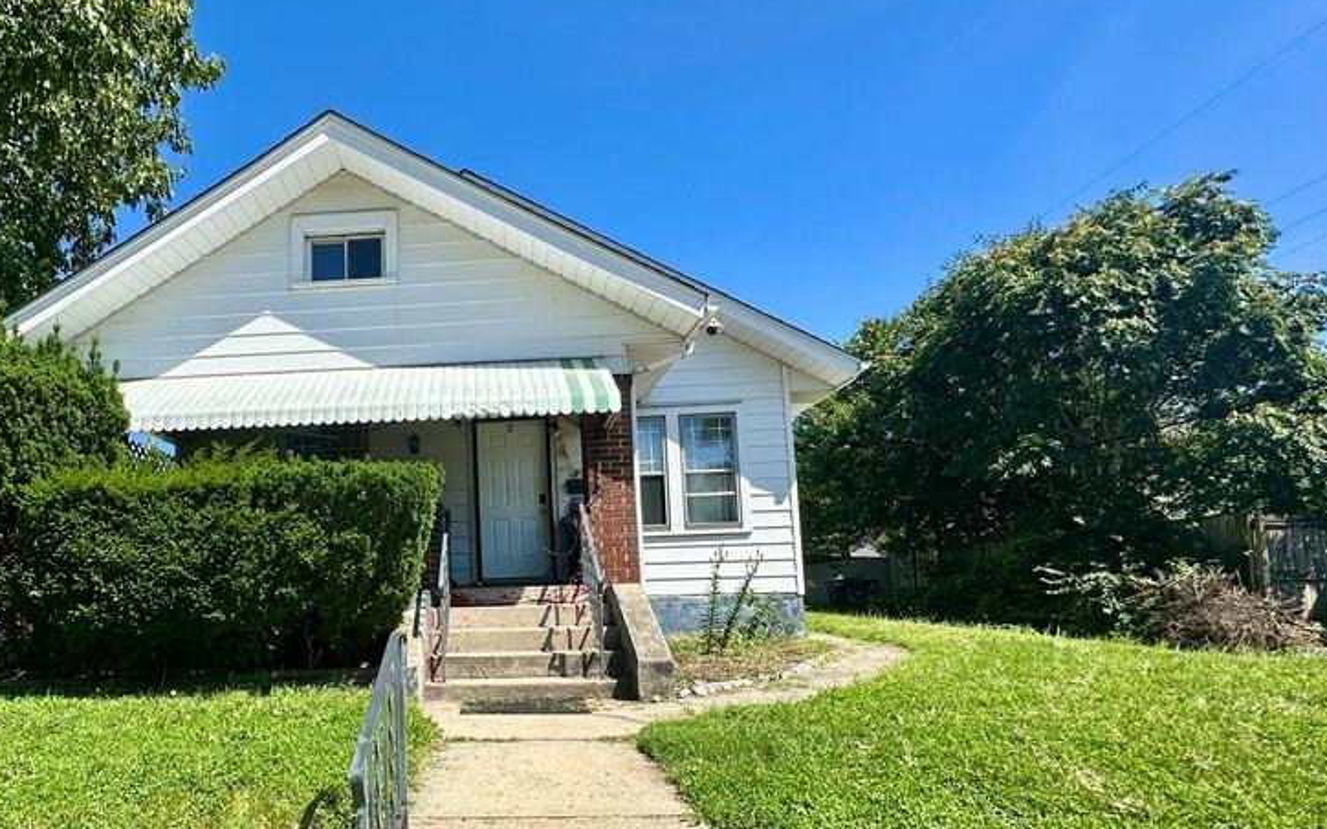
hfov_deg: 79.7
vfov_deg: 56.3
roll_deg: +1.6
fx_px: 759
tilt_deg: +5.0
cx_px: 445
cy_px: 536
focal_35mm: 21
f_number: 2.2
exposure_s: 1/1770
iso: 40
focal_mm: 2.22
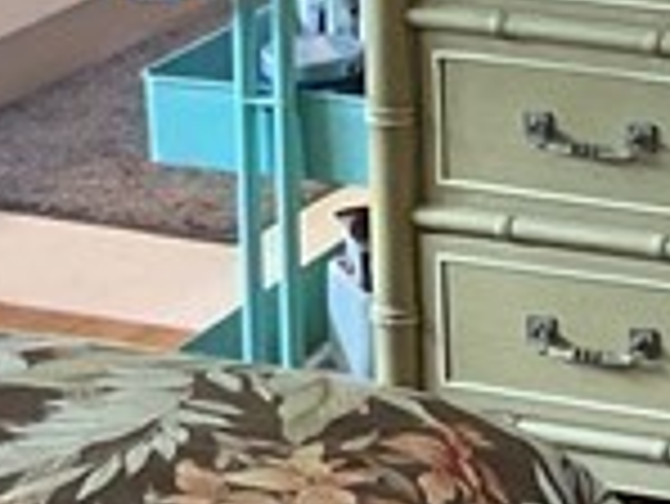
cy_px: -495
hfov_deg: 9.4
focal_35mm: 199
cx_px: 1295
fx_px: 3855
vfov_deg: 7.2
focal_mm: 3
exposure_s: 1/60
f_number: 1.8
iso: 160
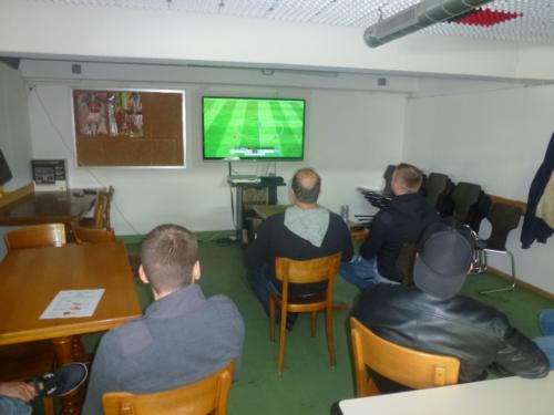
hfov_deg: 71.6
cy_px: 208
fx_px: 384
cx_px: 277
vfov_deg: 56.8
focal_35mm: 24
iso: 250
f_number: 3.3
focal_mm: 4.3
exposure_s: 1/4
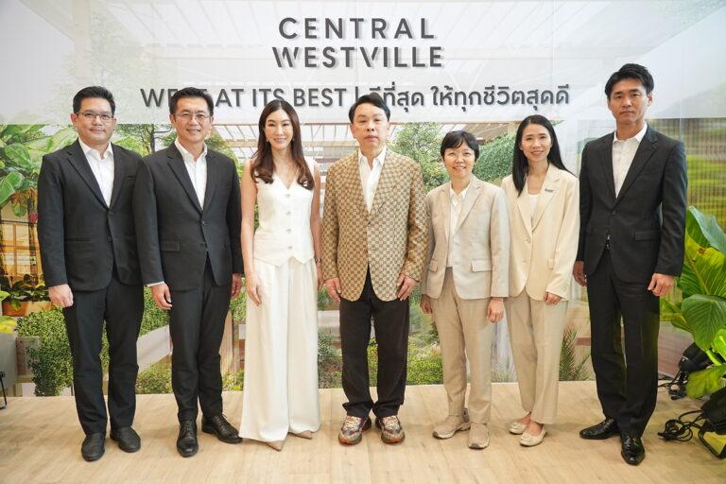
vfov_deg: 45.0
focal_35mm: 29
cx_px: 363
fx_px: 585
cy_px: 242
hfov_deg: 63.7
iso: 1600
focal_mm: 29
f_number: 4
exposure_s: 1/125
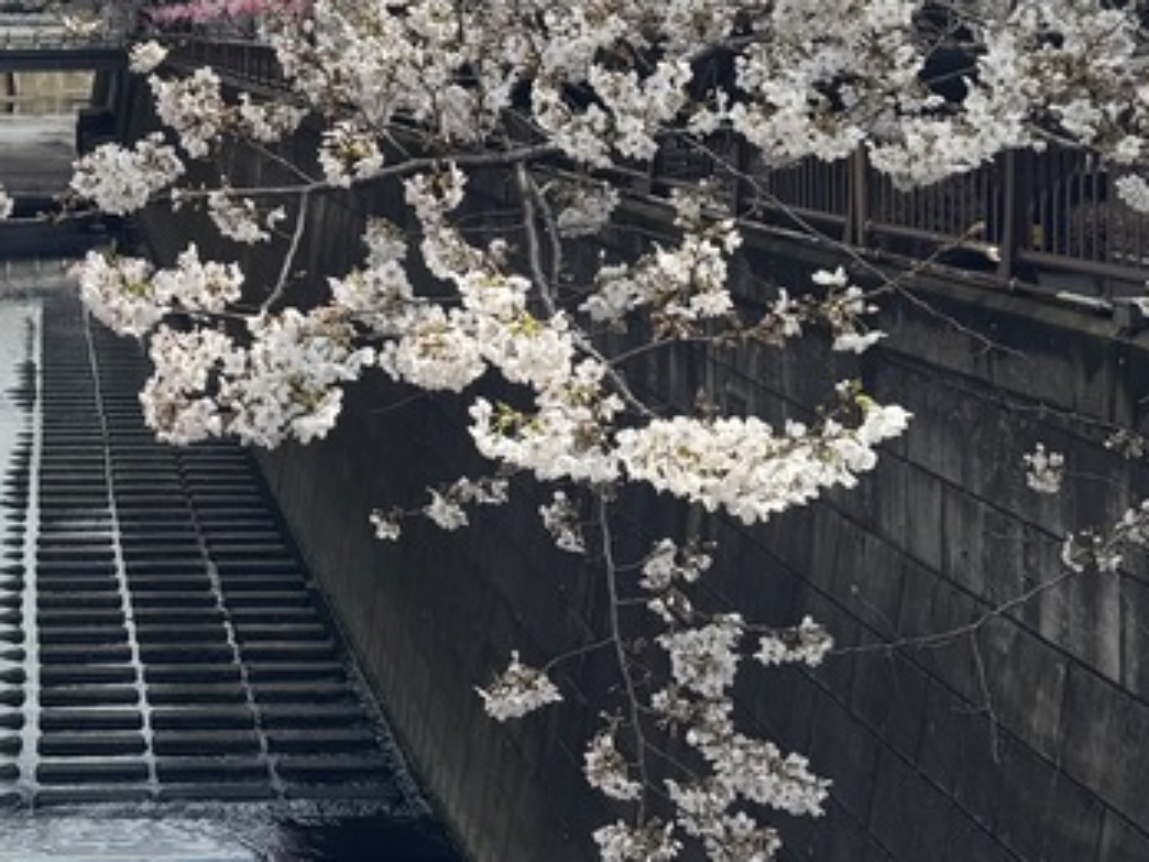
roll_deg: +0.0
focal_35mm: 69
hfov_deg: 27.3
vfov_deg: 20.7
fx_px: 2290
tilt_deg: +1.5
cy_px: 20
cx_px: 142
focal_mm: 6.76
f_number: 1.78
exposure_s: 1/3247
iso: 80
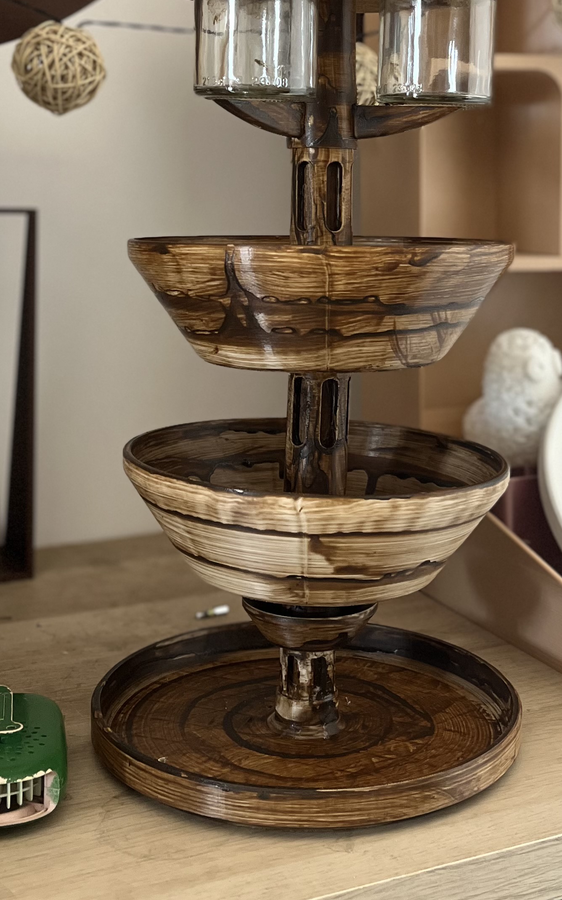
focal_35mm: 52
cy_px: 241
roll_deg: -0.5
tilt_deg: -4.2
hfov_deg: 24.8
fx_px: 1274
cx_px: 326
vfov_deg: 38.0
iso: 250
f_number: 1.6
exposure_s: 1/60
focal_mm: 5.1
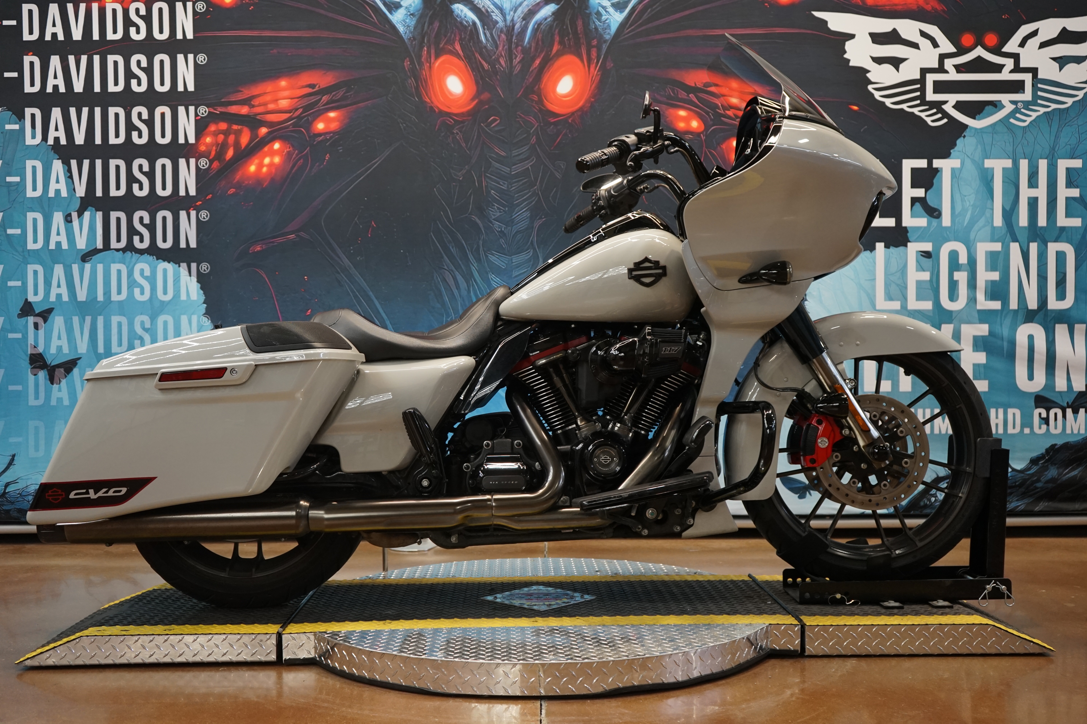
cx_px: 544
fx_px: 1087
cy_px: 362
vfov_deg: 36.9
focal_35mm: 36
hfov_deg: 53.1
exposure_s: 1/160
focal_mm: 36
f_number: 4
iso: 1250
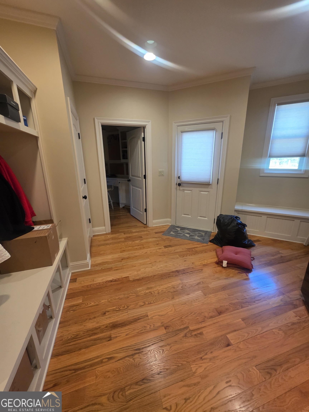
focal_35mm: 13
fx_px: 155
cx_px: 154
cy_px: 206
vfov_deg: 106.2
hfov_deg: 89.9
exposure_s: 1/60
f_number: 1.9
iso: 200
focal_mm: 2.2
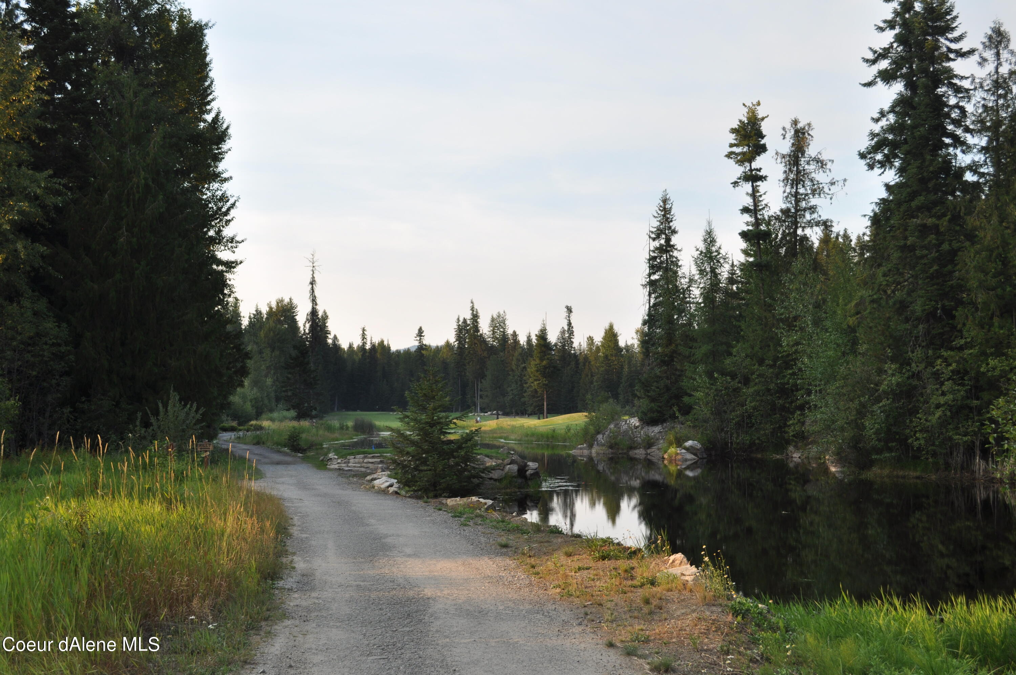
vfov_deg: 28.0
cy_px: 338
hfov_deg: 41.2
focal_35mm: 48
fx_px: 1353
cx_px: 508
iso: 200
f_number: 7.1
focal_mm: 32
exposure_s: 1/200
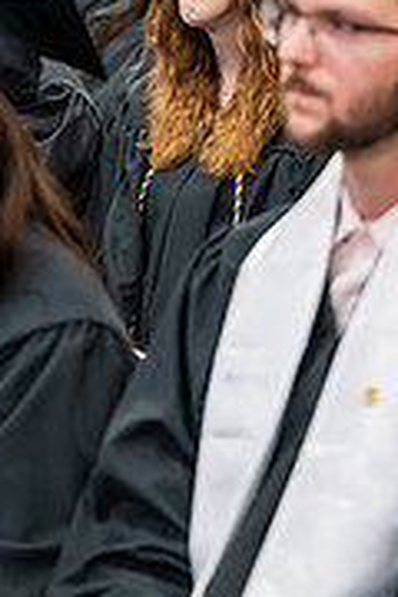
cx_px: 126
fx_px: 2902
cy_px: -17
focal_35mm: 175
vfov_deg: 11.6
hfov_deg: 7.8
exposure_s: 1/200
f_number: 2.8
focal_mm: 70
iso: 2500
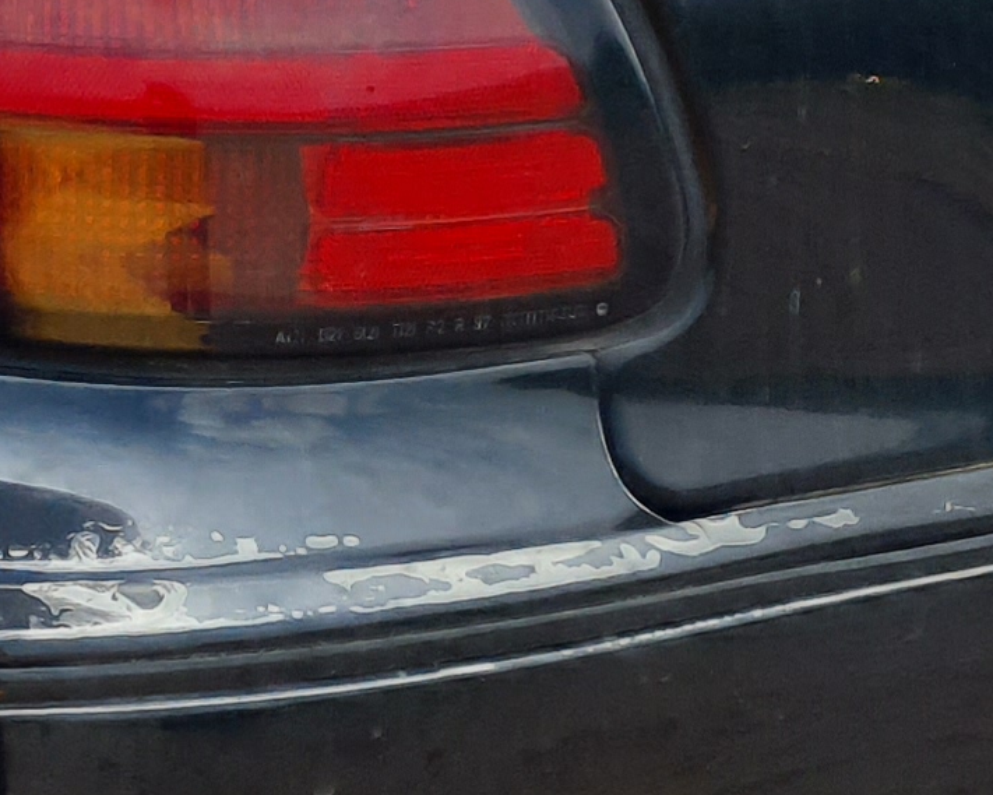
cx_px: 332
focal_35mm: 153
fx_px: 4497
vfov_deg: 10.1
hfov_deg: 12.6
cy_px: 377
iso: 40
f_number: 1.9
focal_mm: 3.58
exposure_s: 1/858
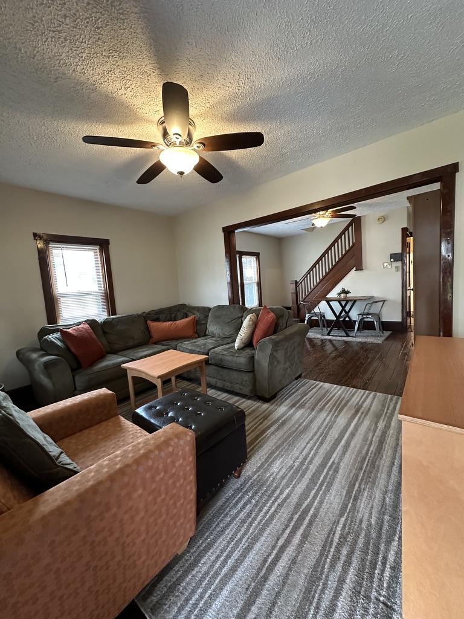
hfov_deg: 85.7
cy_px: 310
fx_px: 250
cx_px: 232
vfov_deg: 102.1
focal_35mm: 14
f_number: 2.2
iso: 400
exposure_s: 1/60
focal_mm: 2.22
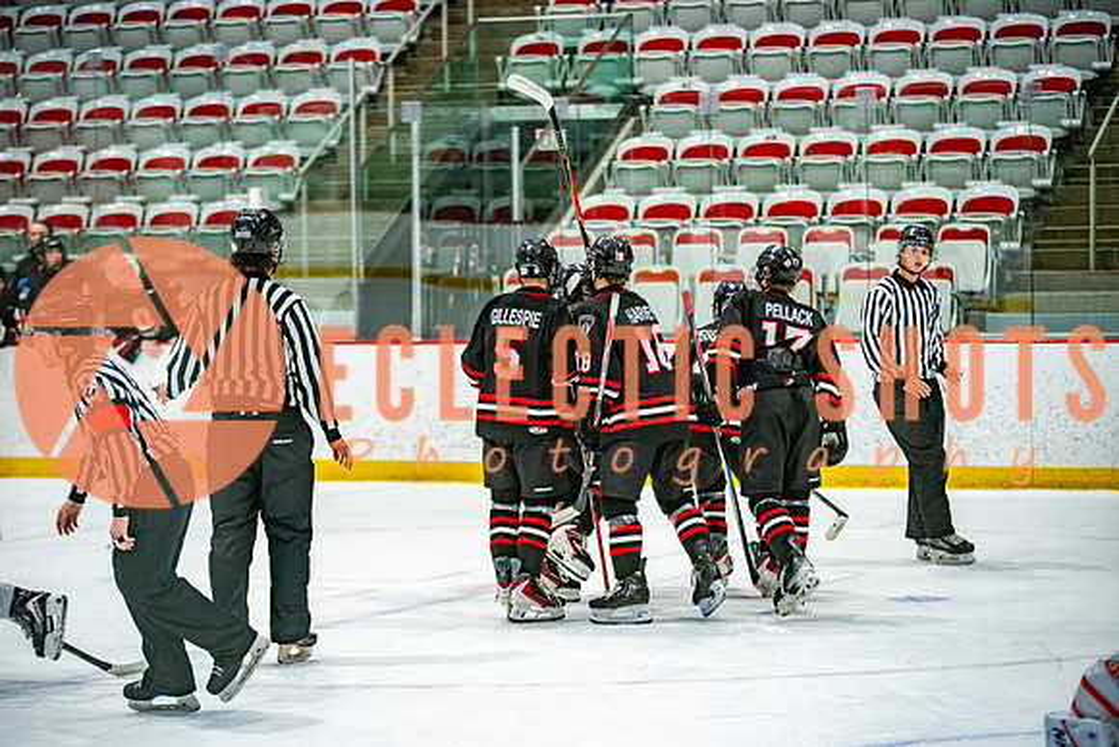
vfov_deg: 11.0
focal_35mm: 125
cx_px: 556
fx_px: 3886
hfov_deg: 16.4
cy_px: 373
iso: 1600
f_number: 2.8
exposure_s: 1/640
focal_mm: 123
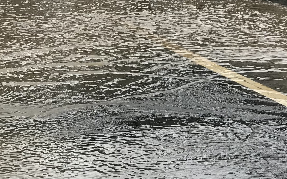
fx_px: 845
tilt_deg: -4.8
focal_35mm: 108
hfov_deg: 19.2
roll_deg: -0.2
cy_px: 7
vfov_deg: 12.0
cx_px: 87
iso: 20
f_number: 1.8
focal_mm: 3.99
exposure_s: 1/584
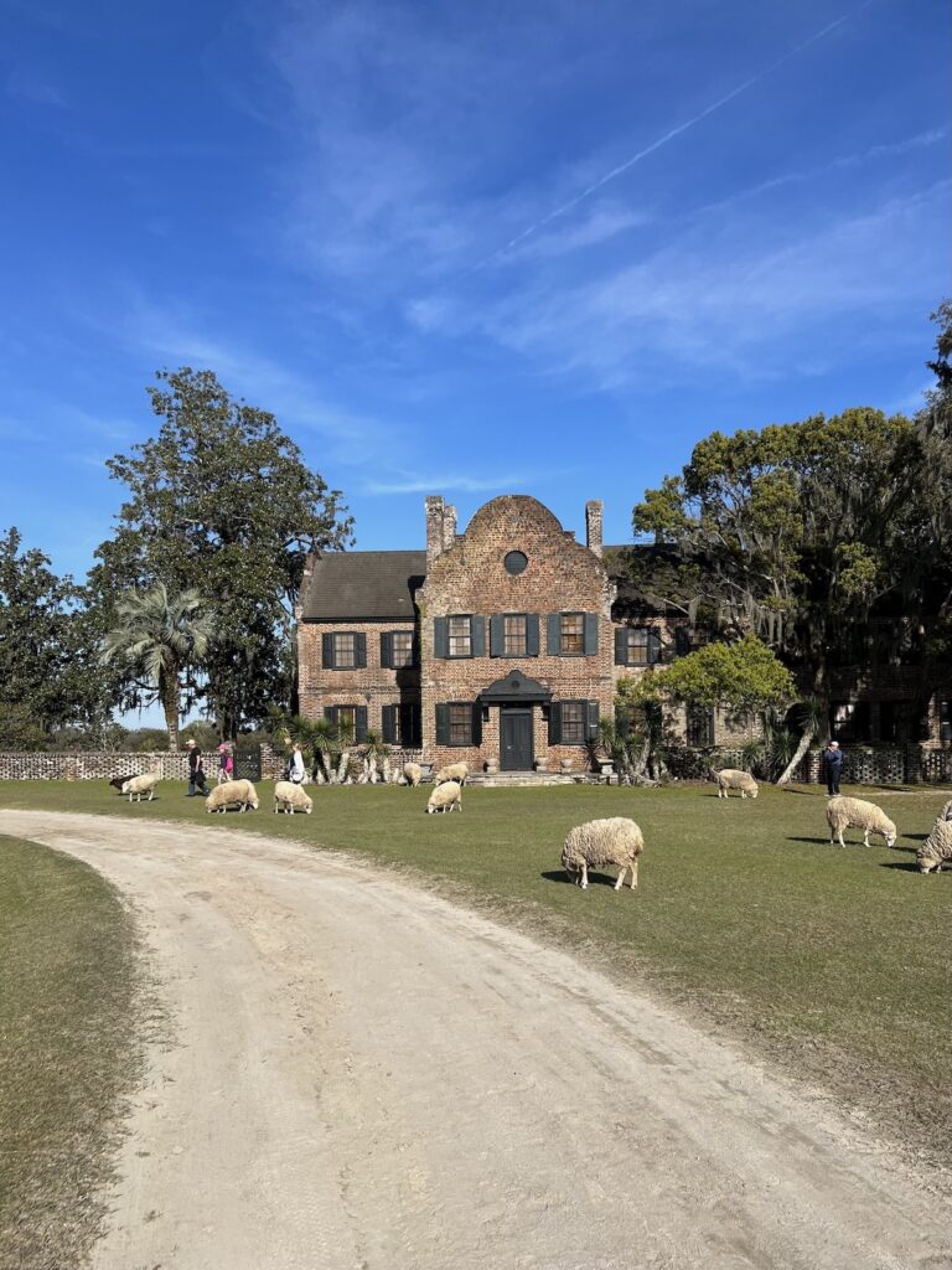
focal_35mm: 26
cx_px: 476
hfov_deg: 53.1
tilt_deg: +2.2
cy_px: 635
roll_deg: +1.5
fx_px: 953
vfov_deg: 67.3
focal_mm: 5.7
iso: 50
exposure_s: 1/5319
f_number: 1.5
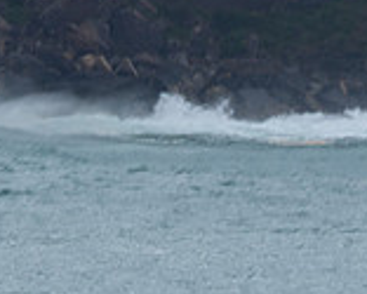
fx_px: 28432
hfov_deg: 0.7
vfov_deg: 0.6
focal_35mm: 2616
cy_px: 401
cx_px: 329
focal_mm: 500
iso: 100
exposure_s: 1/25
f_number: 29
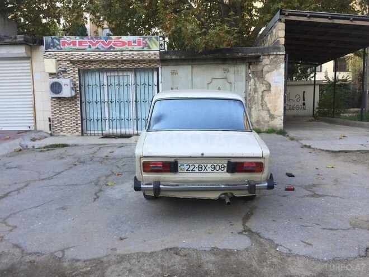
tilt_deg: -5.4
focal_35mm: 29
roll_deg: +0.1
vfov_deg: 48.2
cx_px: 184
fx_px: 309
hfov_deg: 61.7
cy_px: 138
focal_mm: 4.15
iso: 40
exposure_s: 1/100
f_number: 2.2
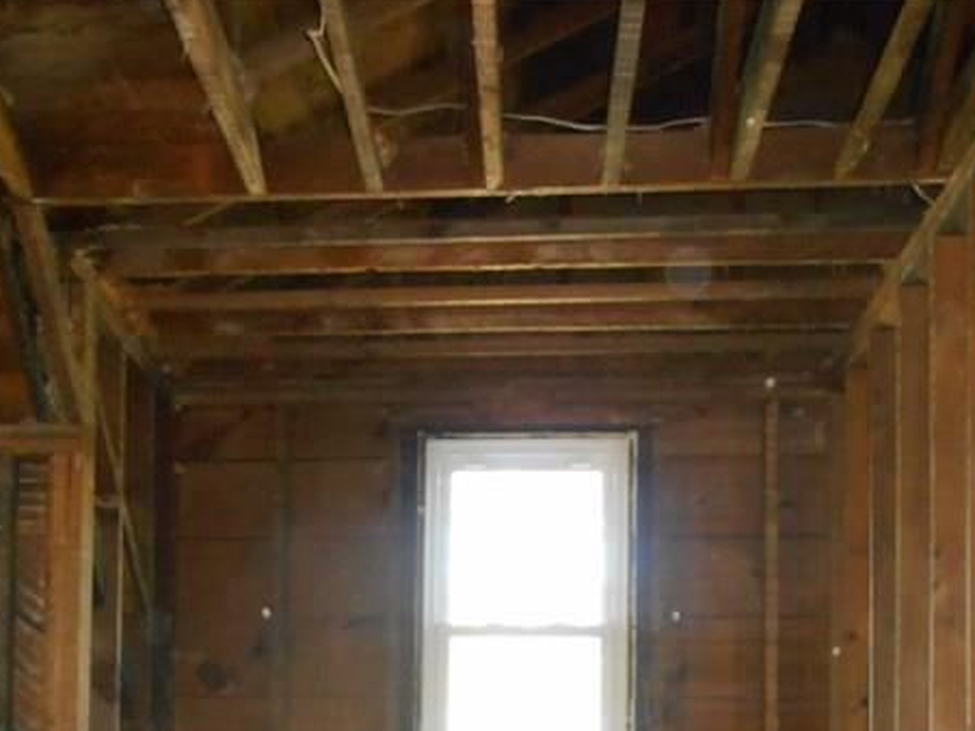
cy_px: 820
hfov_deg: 32.6
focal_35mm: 59
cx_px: 383
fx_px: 1661
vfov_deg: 23.2
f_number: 3.4
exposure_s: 1/25
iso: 640
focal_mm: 4.7
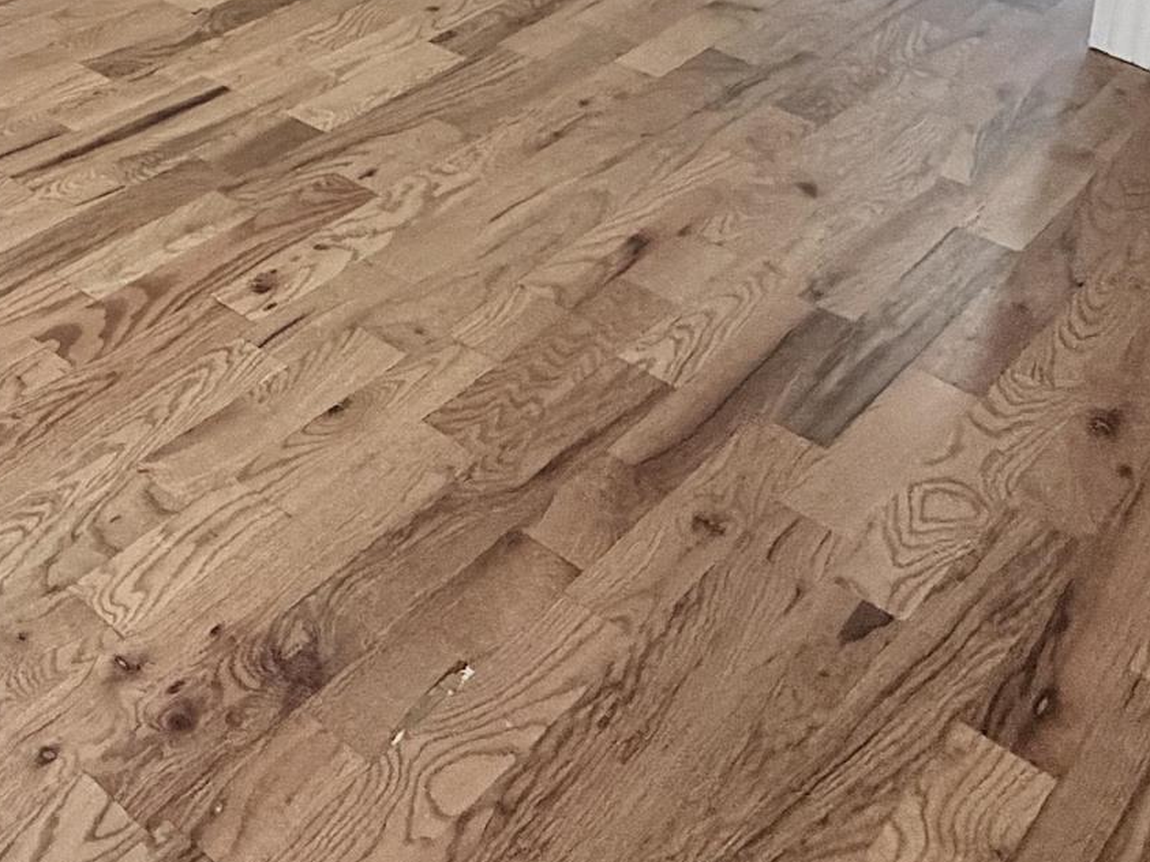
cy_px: -492
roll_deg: -0.7
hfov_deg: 30.5
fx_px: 1694
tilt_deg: -9.0
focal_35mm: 51
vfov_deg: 22.4
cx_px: -300
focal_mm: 2.22
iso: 250
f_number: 2.2
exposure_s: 1/60
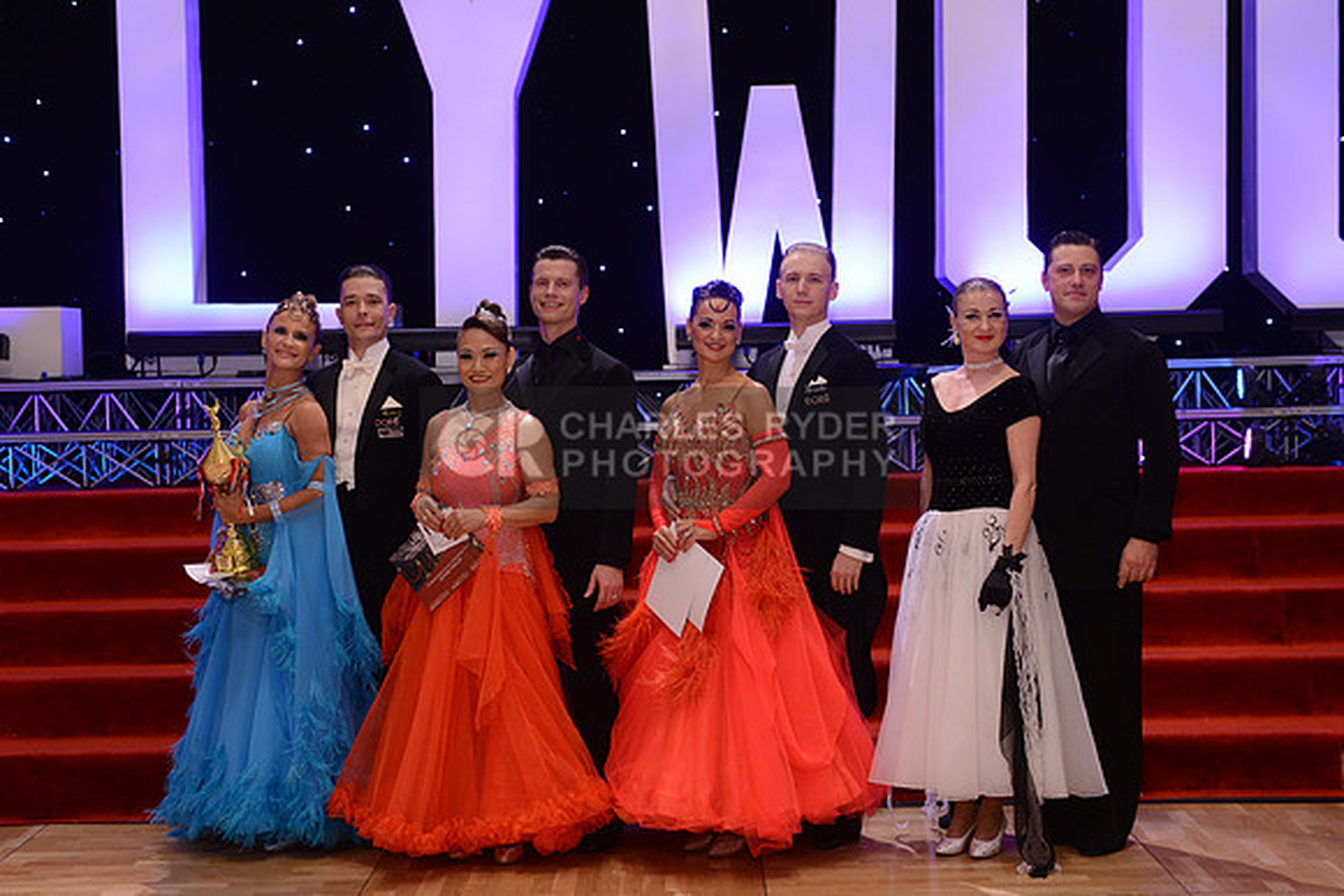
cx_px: 672
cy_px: 448
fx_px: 2166
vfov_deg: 23.4
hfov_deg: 34.5
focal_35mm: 58
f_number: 4
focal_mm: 58
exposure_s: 1/250
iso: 1600
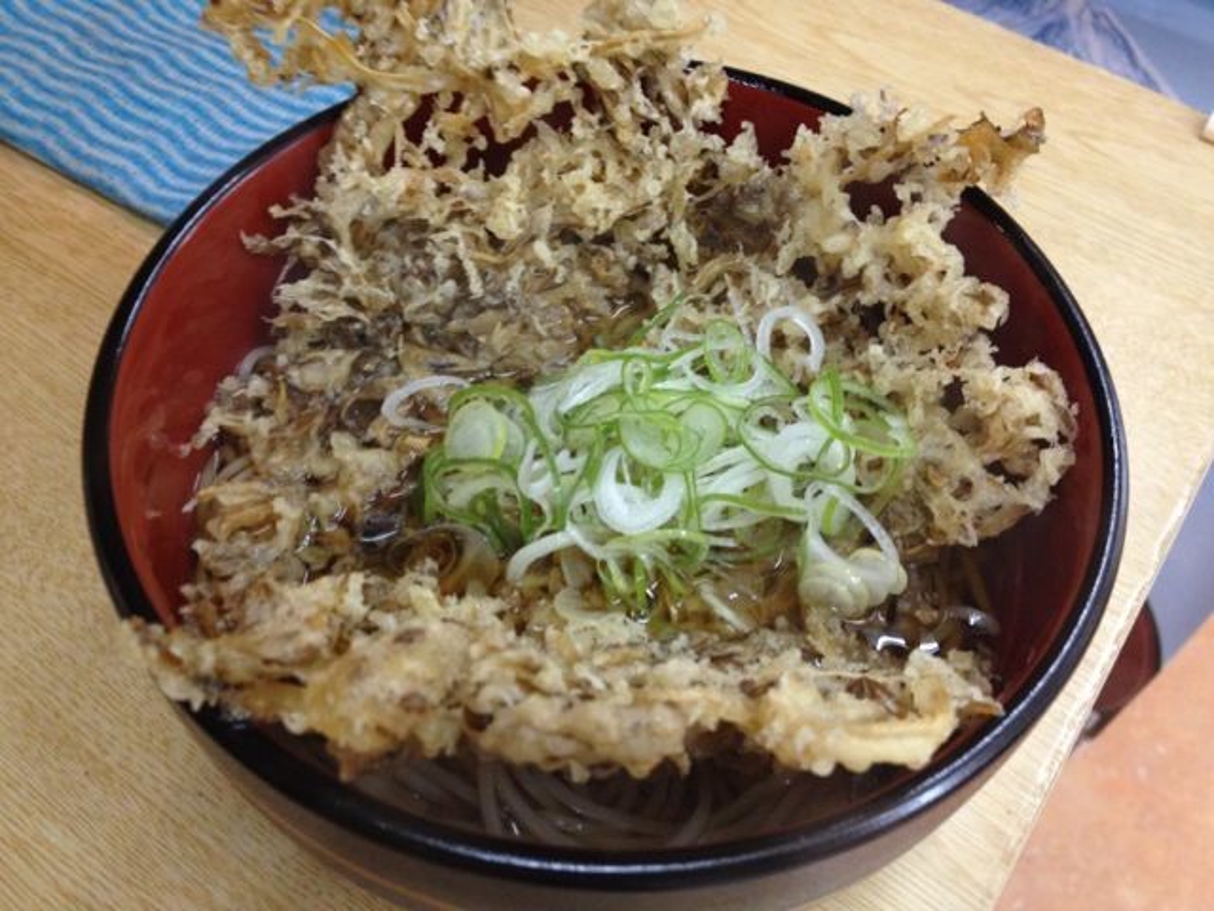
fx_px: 1227
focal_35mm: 35
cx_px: 607
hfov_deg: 52.6
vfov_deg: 40.7
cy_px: 456
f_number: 2.4
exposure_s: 1/20
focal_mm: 4.28
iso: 160
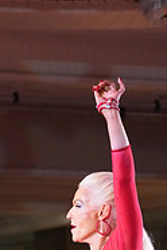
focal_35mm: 327
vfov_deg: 6.3
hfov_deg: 4.2
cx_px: -25
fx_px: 2275
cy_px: 325
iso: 5000
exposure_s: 1/320
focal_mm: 105
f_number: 5
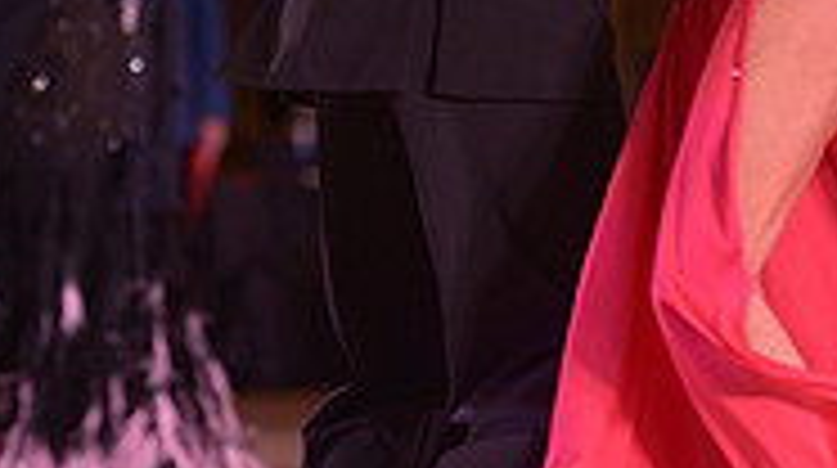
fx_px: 9796
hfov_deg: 4.9
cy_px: -371
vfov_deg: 2.7
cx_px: 774
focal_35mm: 442
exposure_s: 1/200
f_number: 4.5
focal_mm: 135
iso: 1250
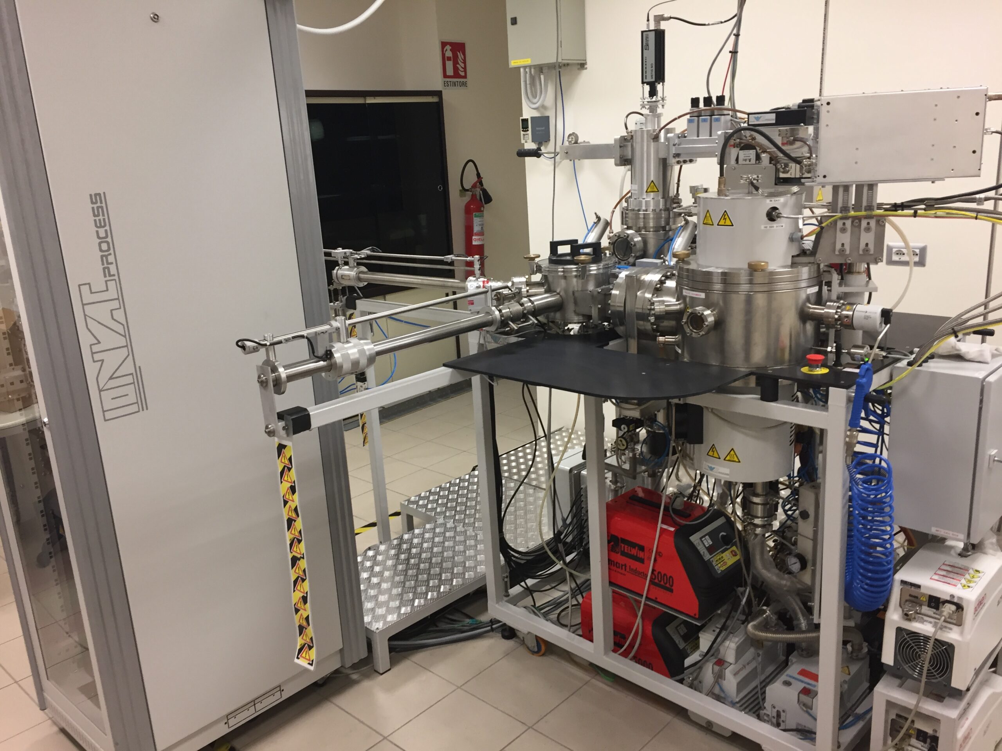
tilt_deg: -16.3
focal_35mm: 29
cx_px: 501
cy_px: 376
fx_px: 839
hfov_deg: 61.7
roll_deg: +4.8
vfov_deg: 48.2
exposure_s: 1/33
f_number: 2.2
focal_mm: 4.15
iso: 80
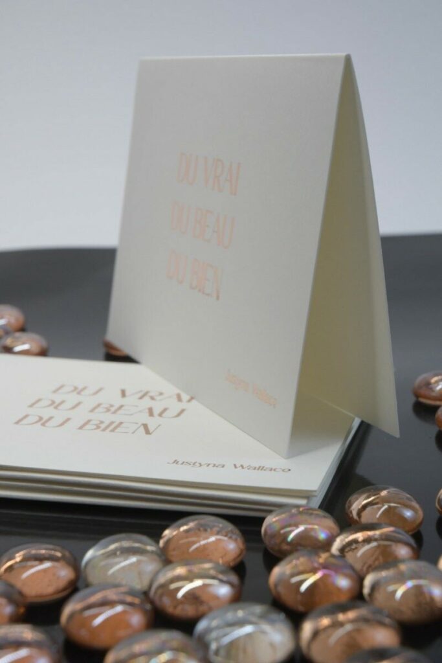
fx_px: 1325
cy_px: 332
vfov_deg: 28.1
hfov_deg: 18.9
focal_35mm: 72
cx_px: 221
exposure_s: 1/125
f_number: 10
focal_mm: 48
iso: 800
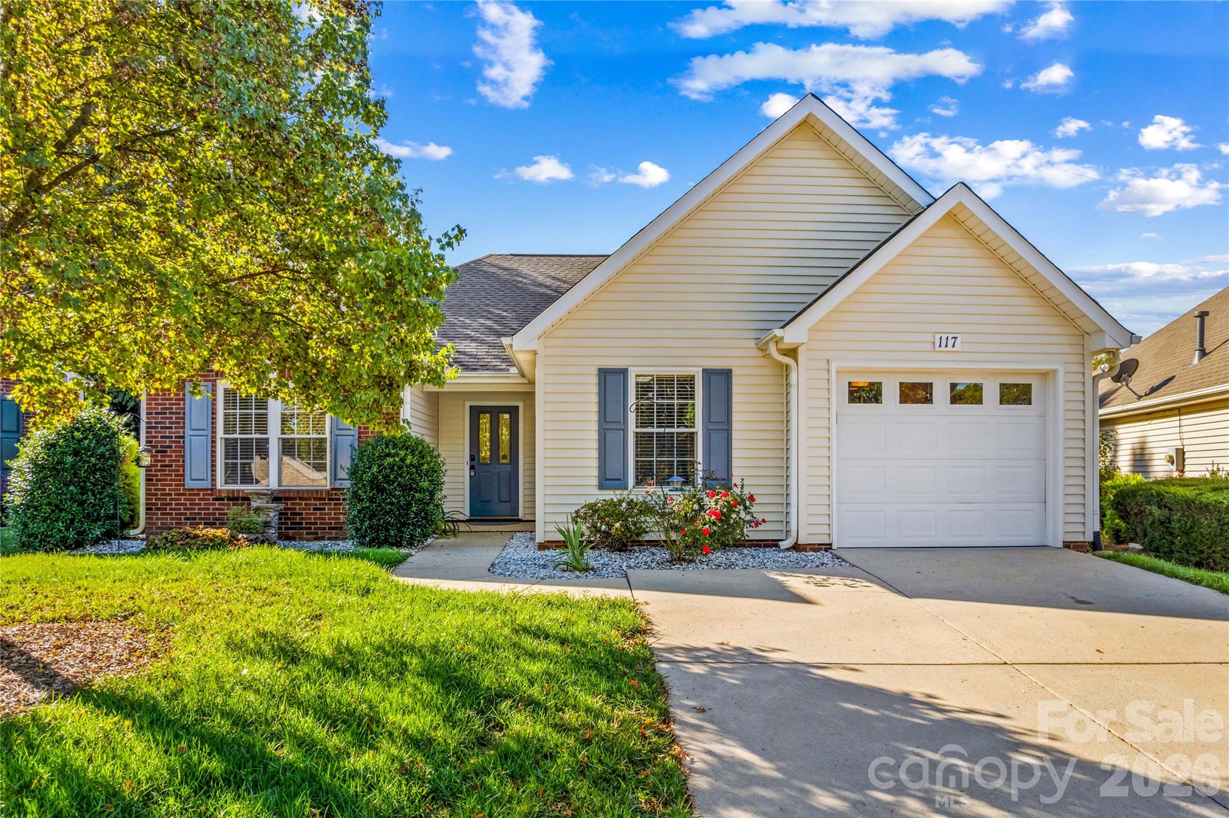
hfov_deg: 78.6
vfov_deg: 57.2
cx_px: 614
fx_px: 751
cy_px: 409
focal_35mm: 22
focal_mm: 8.38
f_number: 2.8
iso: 110
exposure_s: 1/350
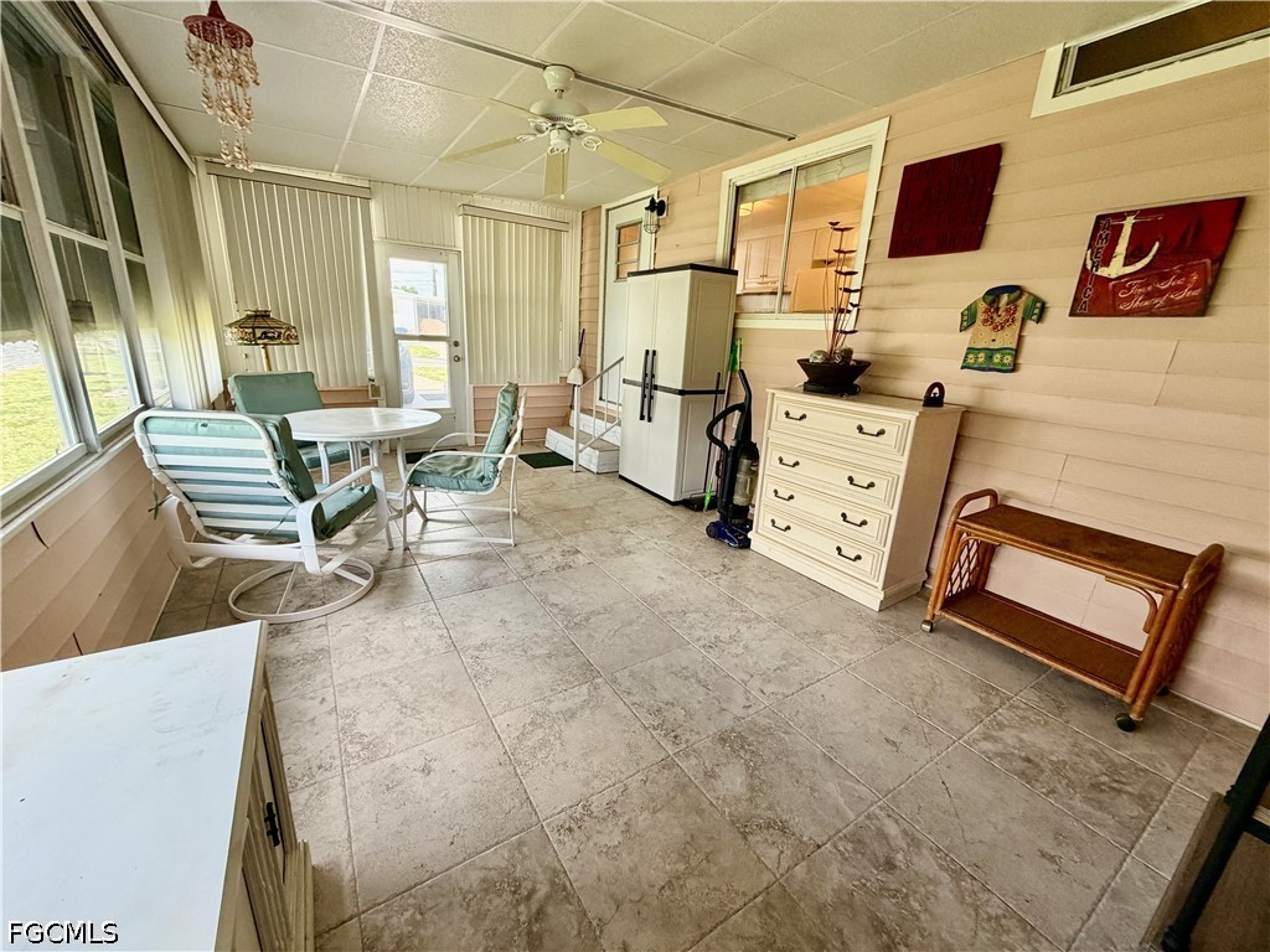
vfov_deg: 85.7
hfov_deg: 102.1
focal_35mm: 14
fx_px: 514
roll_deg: -3.4
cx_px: 635
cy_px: 476
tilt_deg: -16.6
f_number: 2.2
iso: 200
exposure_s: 1/121
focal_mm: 2.22
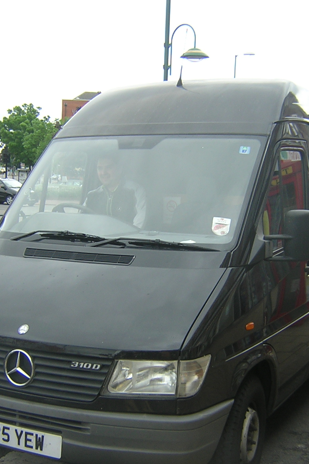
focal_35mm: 51
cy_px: 235
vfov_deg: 38.9
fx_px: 657
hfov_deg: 26.5
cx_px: 173
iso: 100
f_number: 2.6
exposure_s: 1/77.4
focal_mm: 4.7
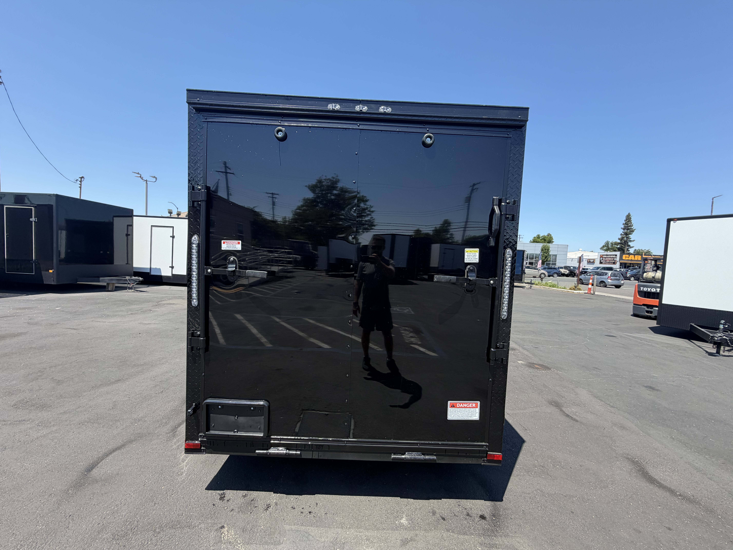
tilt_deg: -3.6
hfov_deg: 102.1
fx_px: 296
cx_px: 366
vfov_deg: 85.7
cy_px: 275
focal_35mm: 14
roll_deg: -2.3
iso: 40
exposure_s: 1/770
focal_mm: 2.22
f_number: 2.2
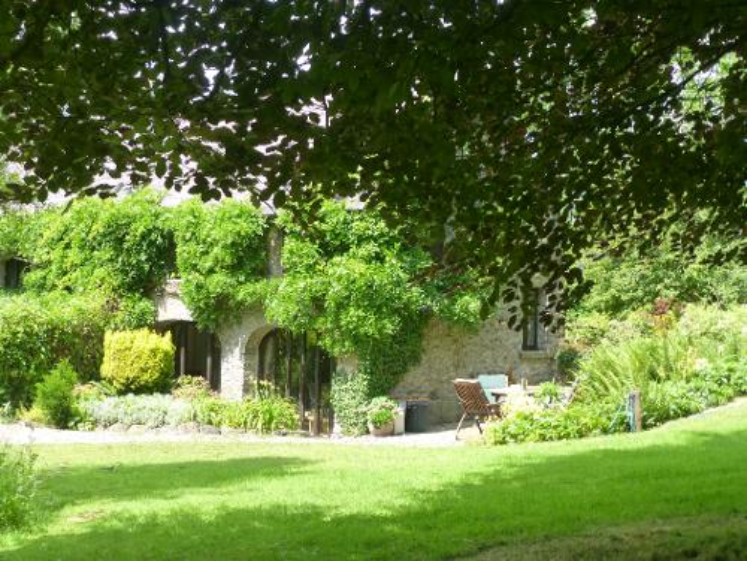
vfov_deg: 28.6
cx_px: 374
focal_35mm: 51
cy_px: 280
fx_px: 1101
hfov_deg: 37.5
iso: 160
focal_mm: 9
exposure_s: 1/160
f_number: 4.4
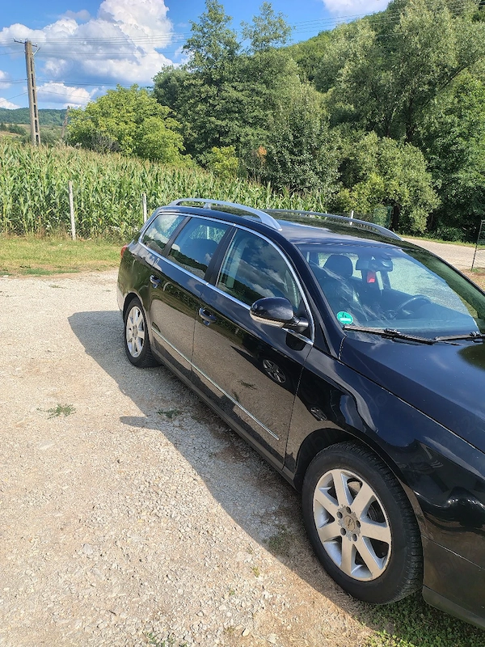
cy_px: 324
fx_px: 467
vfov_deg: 69.4
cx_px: 242
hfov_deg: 54.9
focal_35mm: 25
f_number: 1.7
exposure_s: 1/1111
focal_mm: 4.71
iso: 144
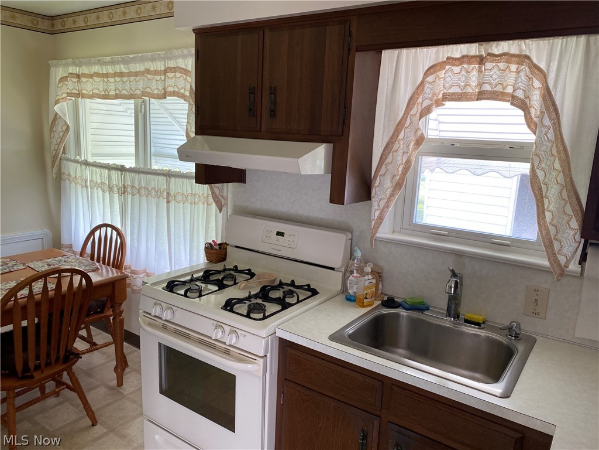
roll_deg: -2.6
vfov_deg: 53.1
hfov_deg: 67.3
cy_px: 225
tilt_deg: -9.9
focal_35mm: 26
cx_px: 300
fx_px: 450
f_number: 1.8
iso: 100
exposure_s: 1/121
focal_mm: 4.25
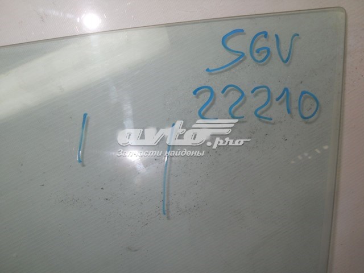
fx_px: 431
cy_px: 136
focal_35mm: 41
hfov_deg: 45.8
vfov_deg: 35.1
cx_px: 182
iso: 80
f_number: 5.5
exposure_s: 1/40
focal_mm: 6.72
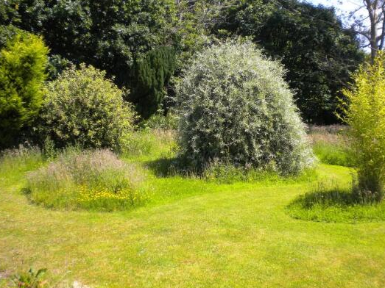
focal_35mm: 39
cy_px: 136
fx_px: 434
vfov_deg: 36.8
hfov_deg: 47.8
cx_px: 209
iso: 80
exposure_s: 1/249
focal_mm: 6.3
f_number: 4.6
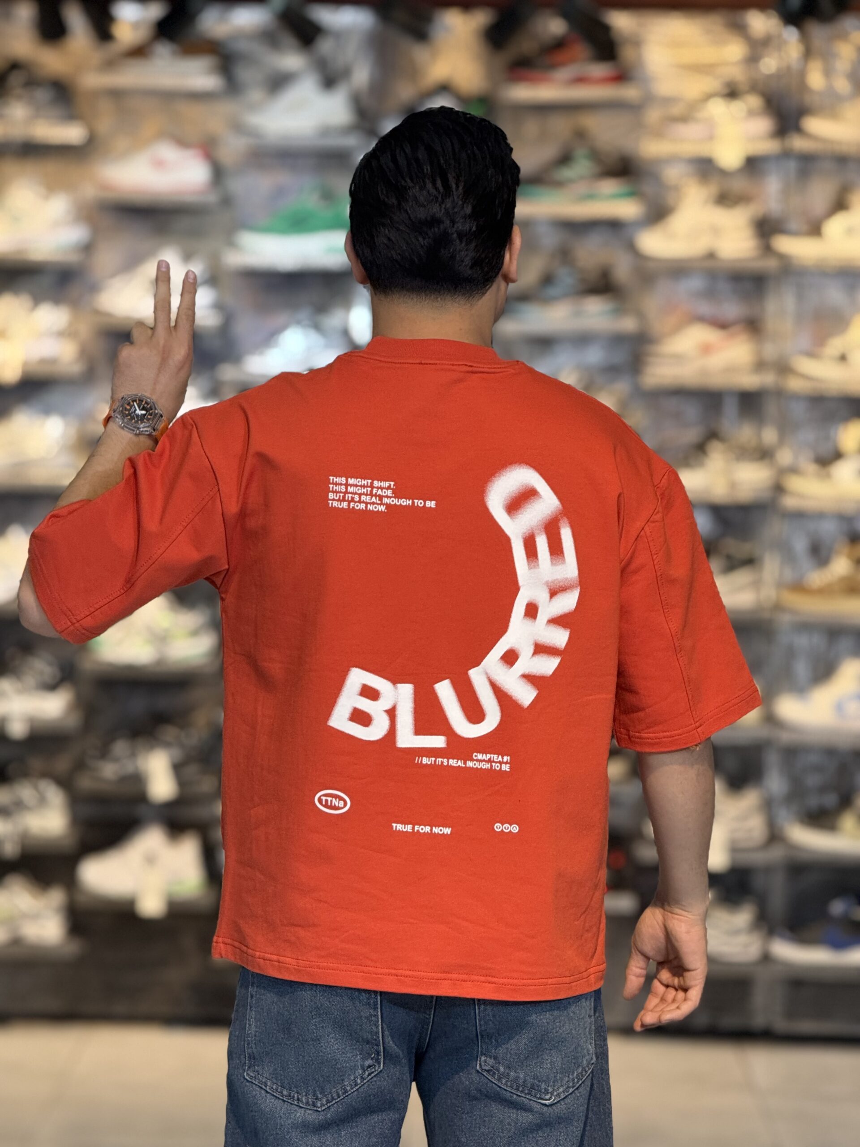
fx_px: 3975
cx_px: 430
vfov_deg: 16.4
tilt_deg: -3.1
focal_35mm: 120
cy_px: 574
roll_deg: -1.3
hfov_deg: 12.3
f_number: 2.8
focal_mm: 15.66
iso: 200
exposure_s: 1/100
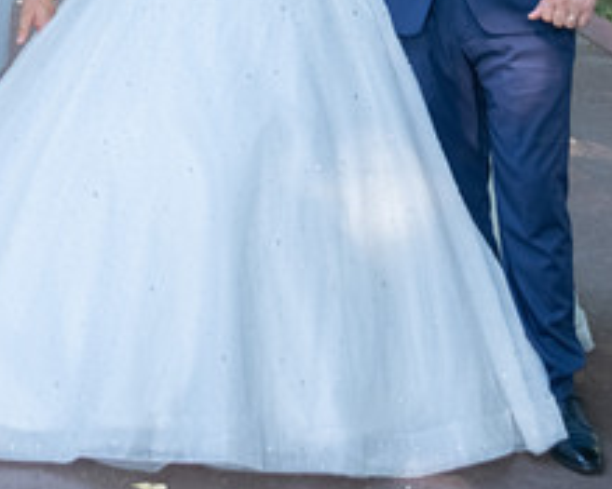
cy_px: -201
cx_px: 231
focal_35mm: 96
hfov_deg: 19.9
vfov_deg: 15.1
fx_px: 1738
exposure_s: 1/500
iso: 640
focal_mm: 23
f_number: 2.2
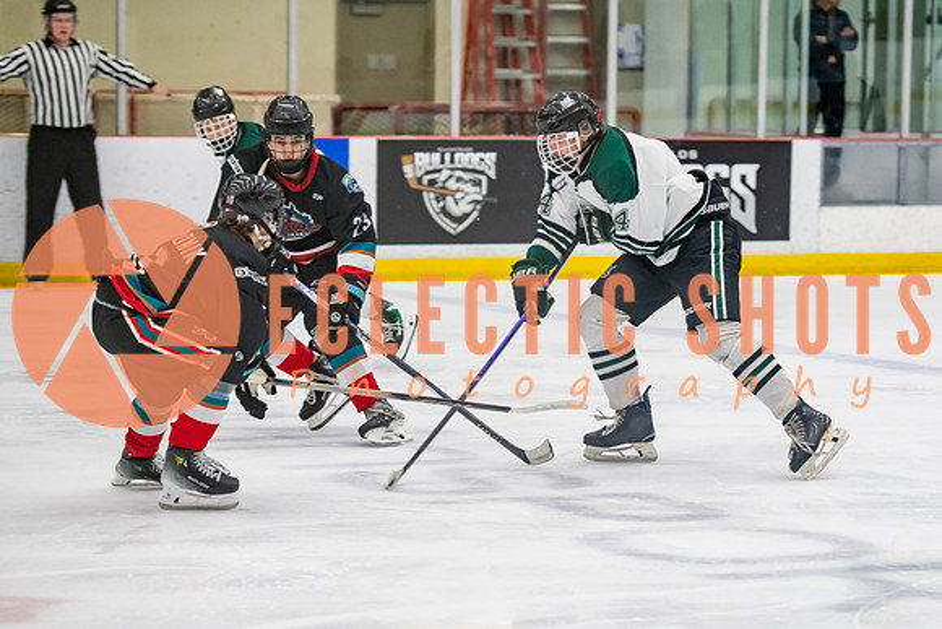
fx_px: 4096
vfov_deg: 8.8
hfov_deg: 13.1
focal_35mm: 157
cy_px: 329
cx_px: 695
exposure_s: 1/640
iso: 2000
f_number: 3.2
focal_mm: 105
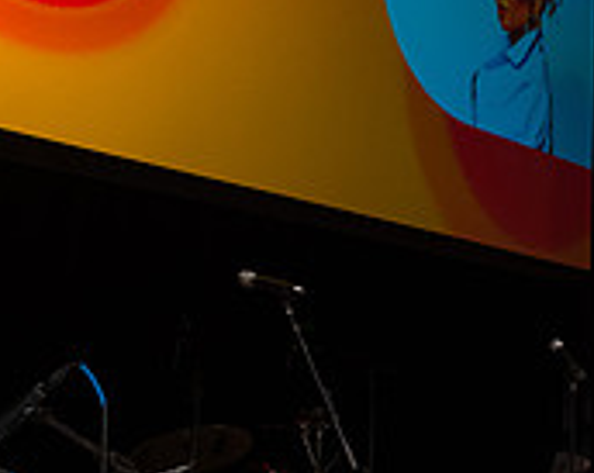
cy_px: 235
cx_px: 736
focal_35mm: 76
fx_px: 1334
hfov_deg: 22.8
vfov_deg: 20.1
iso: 3200
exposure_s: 1/250
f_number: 4
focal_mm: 24
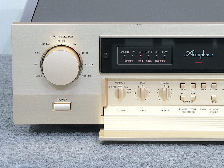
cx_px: 112
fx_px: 1495
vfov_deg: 6.4
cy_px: 84
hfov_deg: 8.6
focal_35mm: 231
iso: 200
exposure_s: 1/5
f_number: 5.6
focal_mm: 41.4
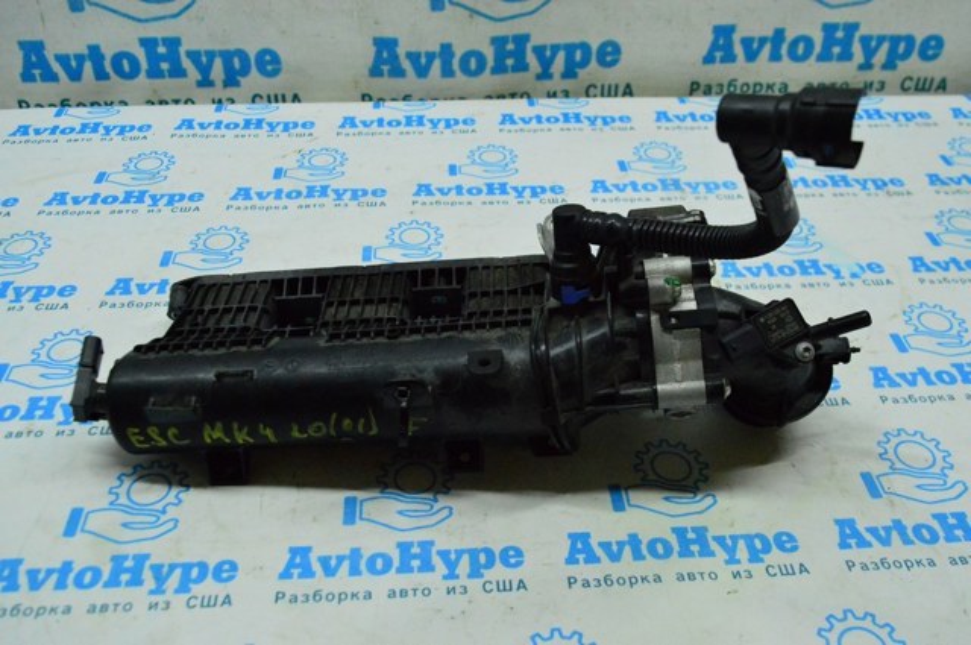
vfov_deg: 38.3
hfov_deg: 55.2
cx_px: 486
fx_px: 929
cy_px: 322
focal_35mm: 34
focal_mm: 23
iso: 6400
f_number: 6.3
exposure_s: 1/640
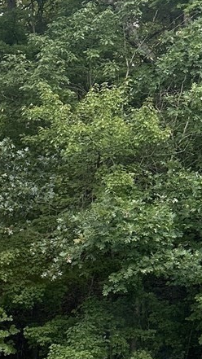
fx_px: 867
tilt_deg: -3.3
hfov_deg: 11.8
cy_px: 448
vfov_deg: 21.5
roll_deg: -1.0
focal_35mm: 91
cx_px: -213
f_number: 1.78
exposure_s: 1/120
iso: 80
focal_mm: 6.86
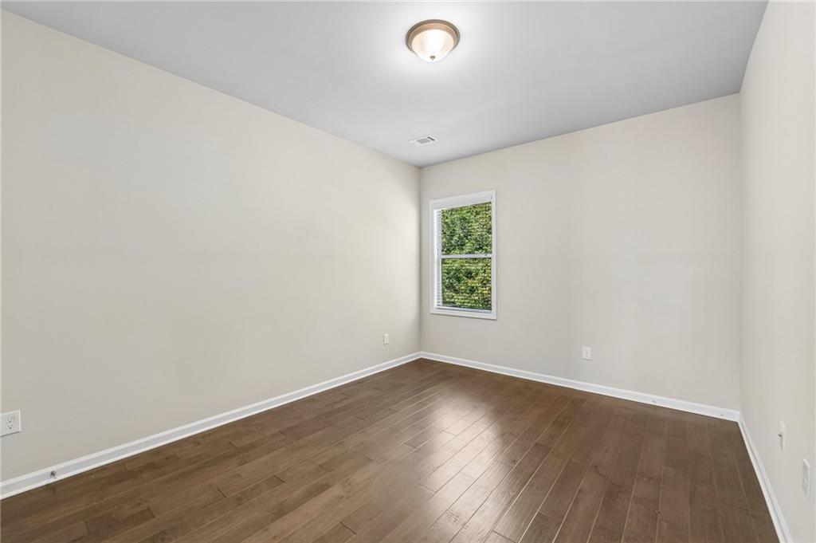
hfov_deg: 100.4
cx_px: 408
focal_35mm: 15
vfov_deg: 77.2
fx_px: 340
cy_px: 272
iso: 400
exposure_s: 1/20
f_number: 8
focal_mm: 15
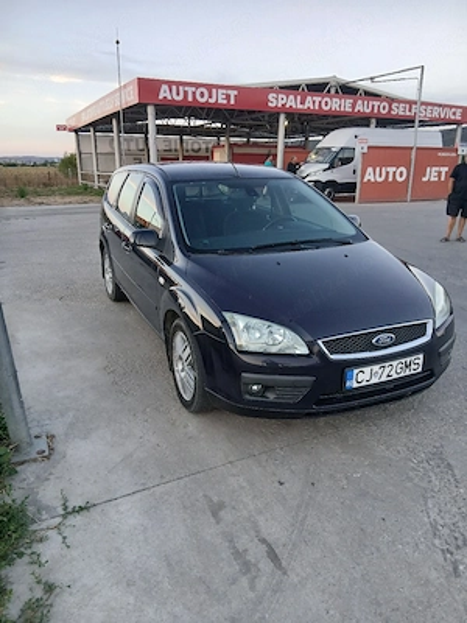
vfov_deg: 67.3
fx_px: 468
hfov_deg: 53.1
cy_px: 312
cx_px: 234
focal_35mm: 26
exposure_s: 1/60.2
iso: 125
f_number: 1.8
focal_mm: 3.98
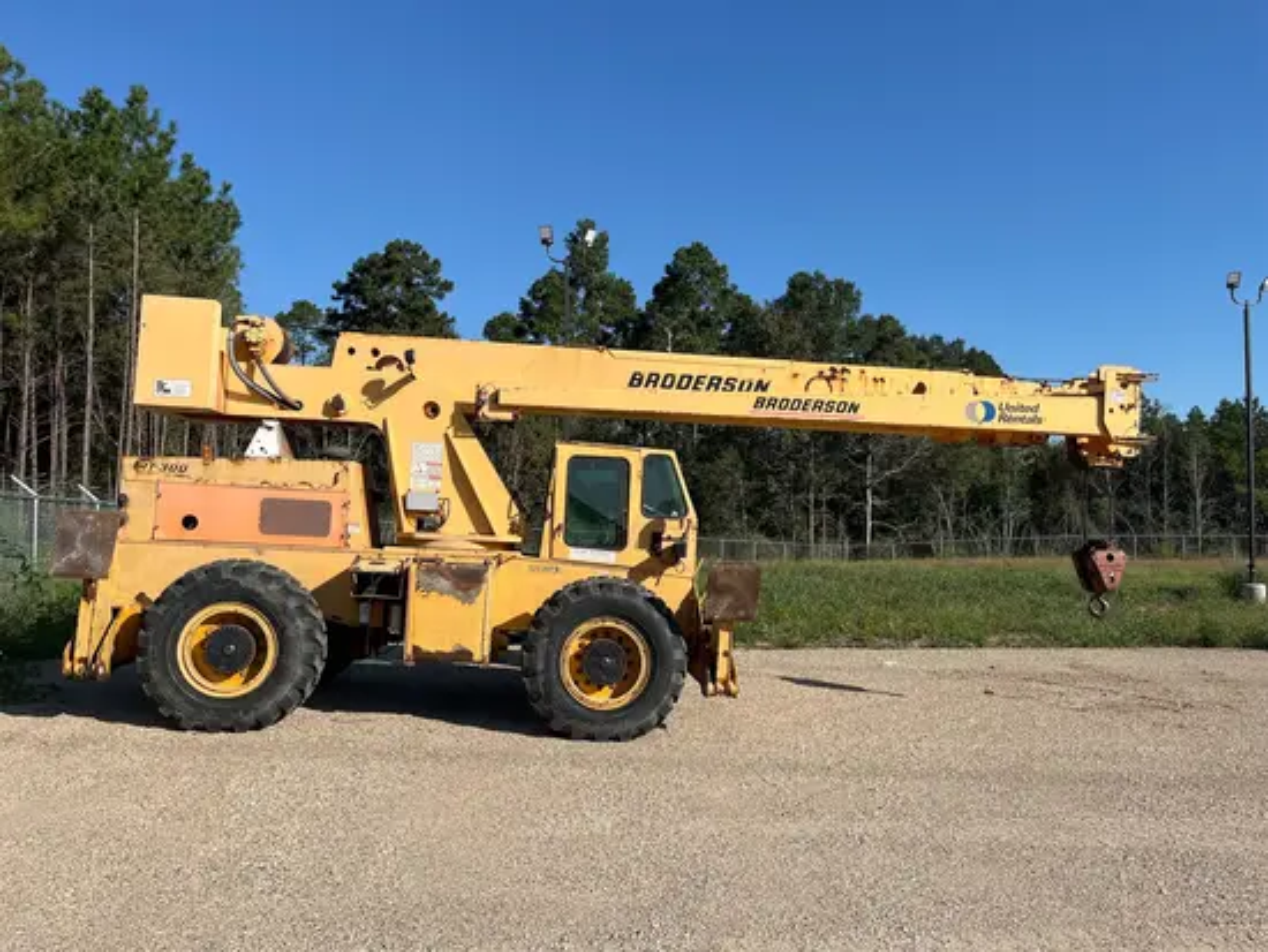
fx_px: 953
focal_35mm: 26
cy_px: 476
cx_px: 634
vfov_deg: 53.1
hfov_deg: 67.3
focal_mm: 5.1
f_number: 1.6
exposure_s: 1/4149
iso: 50
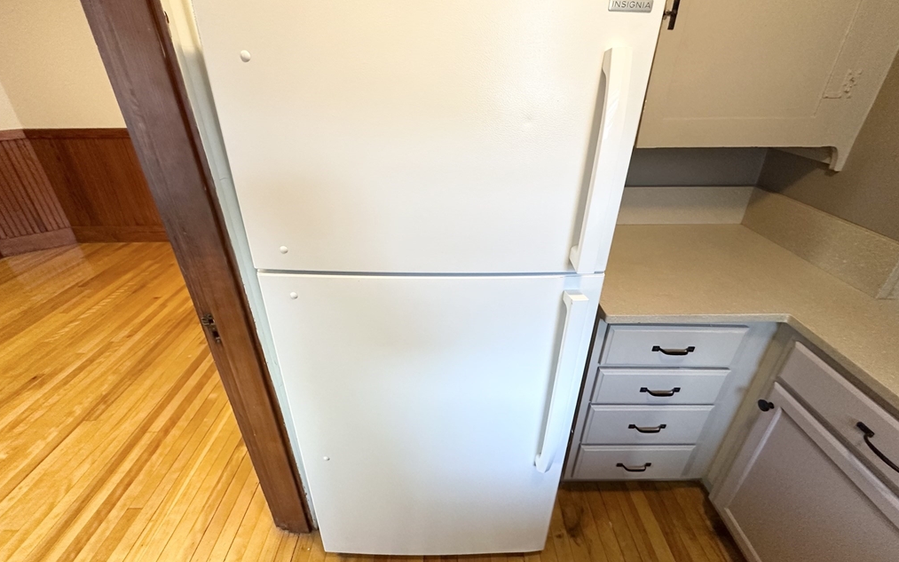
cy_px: 234
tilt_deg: -24.8
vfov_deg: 74.2
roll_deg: -0.3
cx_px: 448
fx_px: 367
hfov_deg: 101.5
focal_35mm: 15
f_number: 2.2
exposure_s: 1/60
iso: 320
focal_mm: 2.22
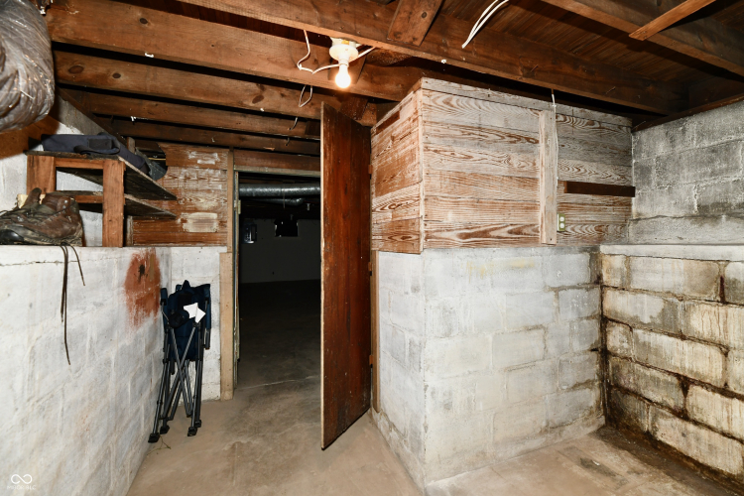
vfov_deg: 81.2
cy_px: 248
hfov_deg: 104.3
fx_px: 289
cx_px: 372
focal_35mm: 14
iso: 640
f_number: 6.3
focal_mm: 14
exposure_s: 1/60
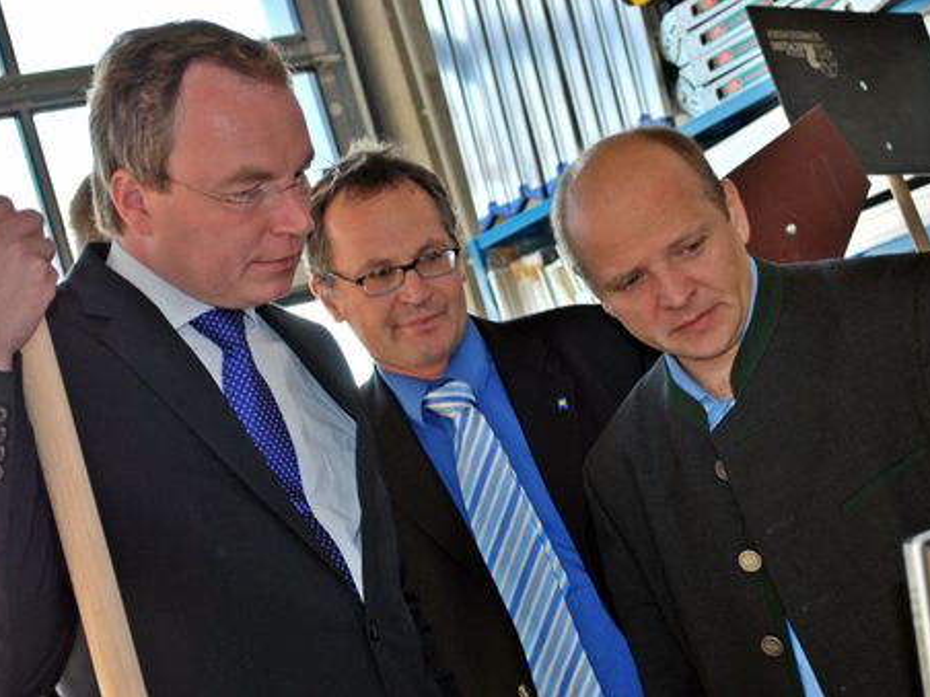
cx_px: 484
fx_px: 1976
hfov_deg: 26.5
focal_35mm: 74
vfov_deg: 20.0
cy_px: 346
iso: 200
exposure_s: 1/125
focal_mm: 45
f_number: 5.3
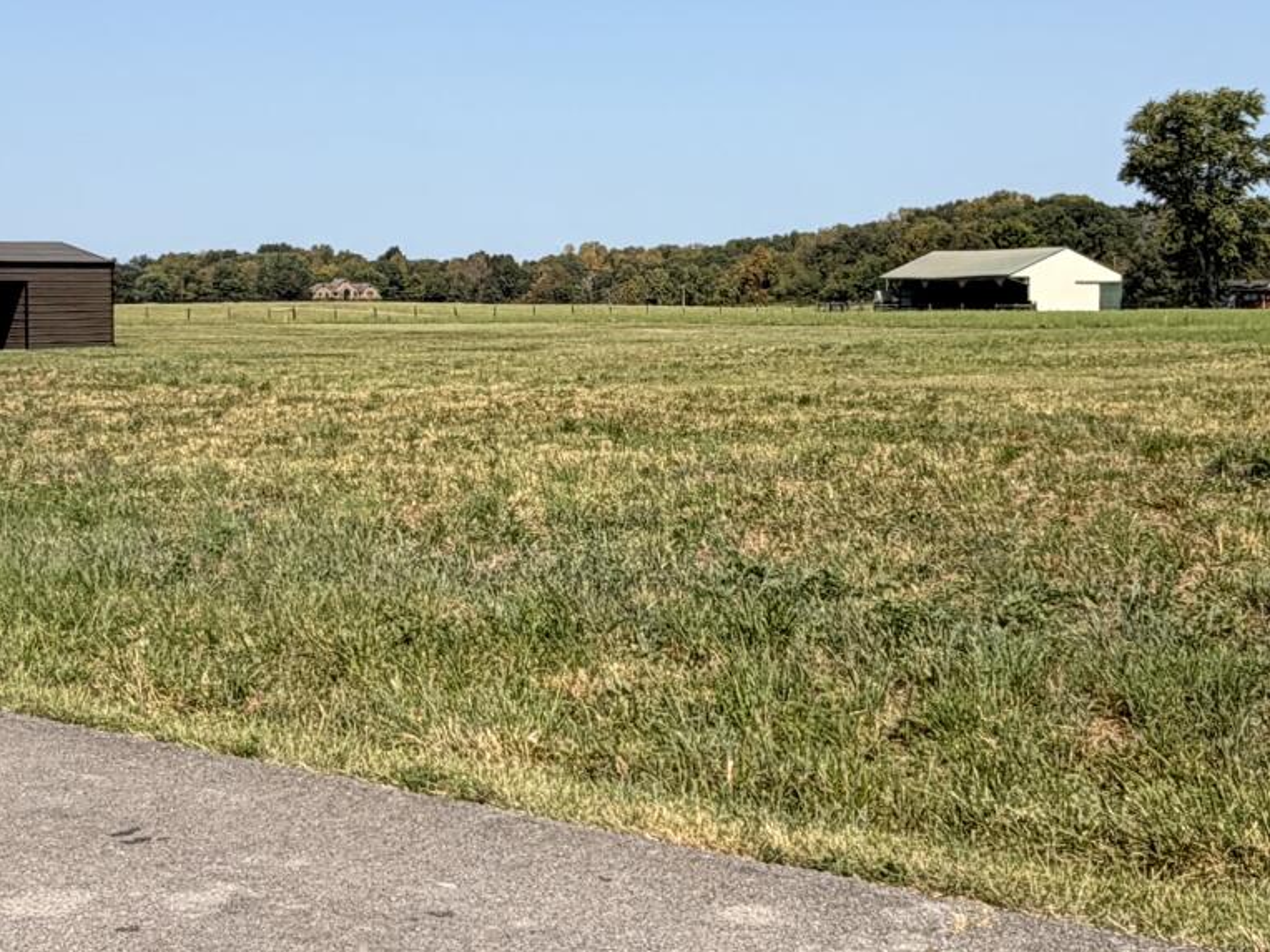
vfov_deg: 26.4
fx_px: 2018
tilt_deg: -1.1
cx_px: 628
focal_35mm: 55
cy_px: 324
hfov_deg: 34.9
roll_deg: +1.8
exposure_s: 1/1001
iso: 20
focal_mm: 2.22
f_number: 2.2
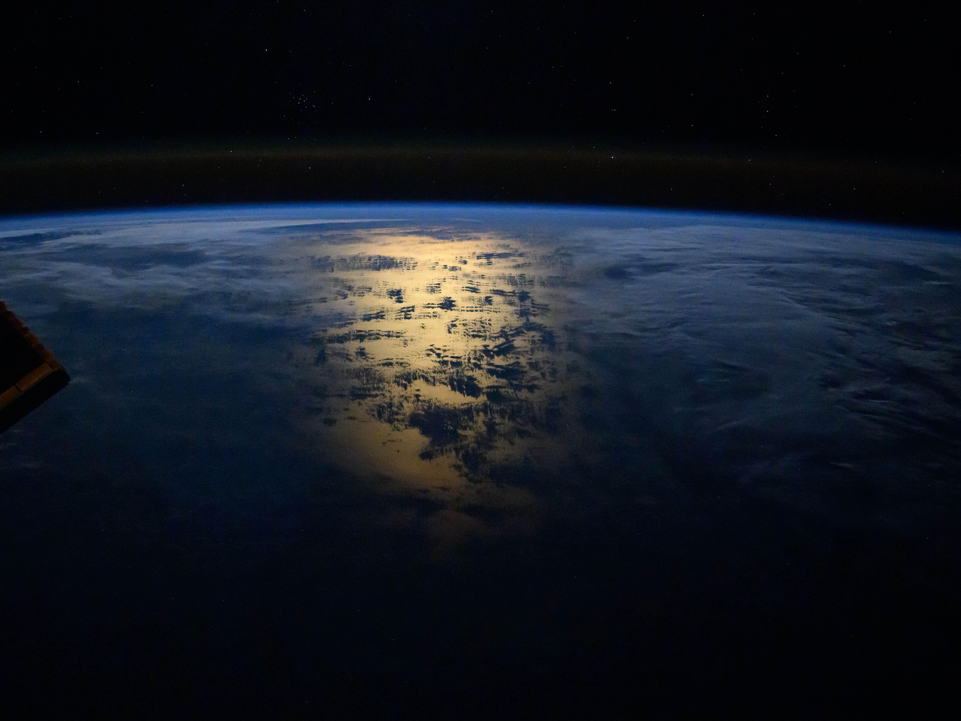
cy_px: 445
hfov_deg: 28.8
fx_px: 1860
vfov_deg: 21.9
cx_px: 337
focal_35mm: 67
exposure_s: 1/25
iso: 8000
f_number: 1.4
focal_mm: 50
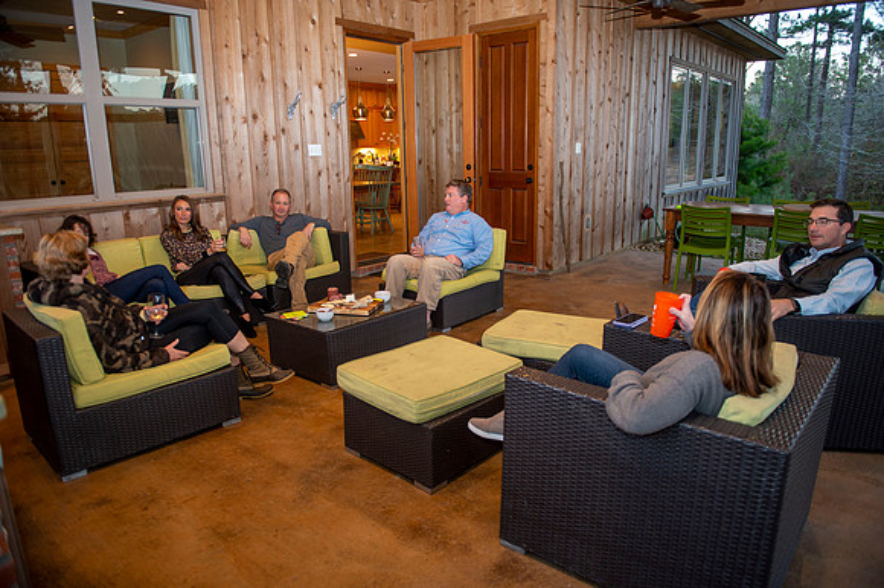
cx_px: 442
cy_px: 294
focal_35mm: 24
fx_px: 589
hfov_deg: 73.8
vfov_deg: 53.1
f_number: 2.8
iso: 1000
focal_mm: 24
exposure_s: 1/60
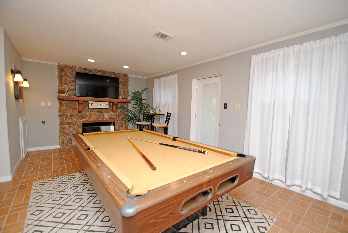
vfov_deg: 77.5
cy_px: 116
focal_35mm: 15
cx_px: 174
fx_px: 145
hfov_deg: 100.3
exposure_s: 1/60
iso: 200
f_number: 4
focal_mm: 10
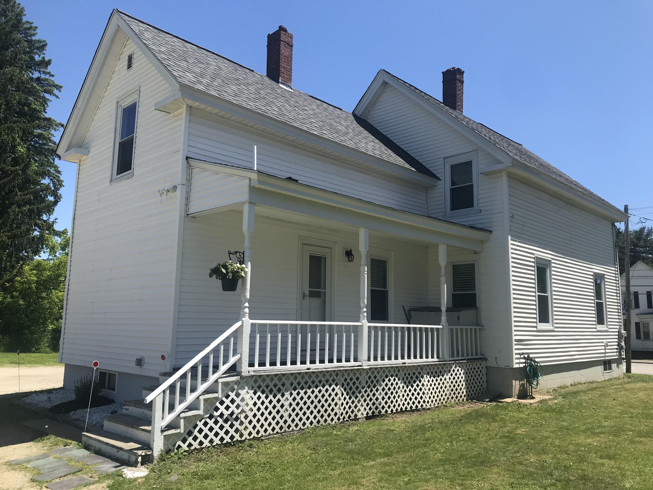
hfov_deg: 63.4
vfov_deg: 49.7
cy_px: 245
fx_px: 528
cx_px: 326
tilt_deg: +9.6
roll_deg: -0.4
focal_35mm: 28
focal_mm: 3.99
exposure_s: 1/2336
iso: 20
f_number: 1.8
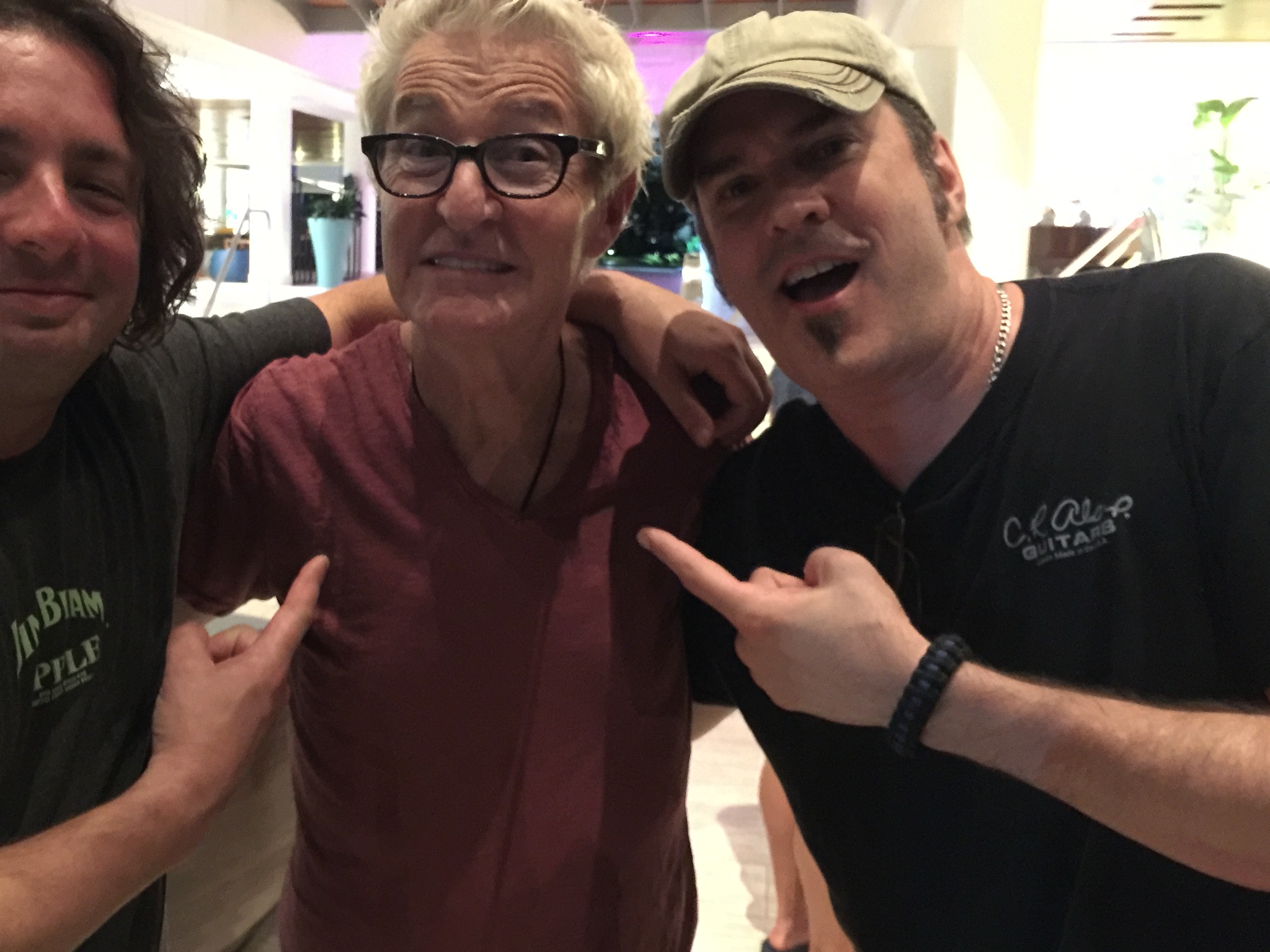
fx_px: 1394
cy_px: 456
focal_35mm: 38
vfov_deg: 37.7
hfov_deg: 48.5
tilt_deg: -9.4
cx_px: 470
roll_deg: -2.3
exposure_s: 1/4
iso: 250
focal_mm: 4.15
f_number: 2.2
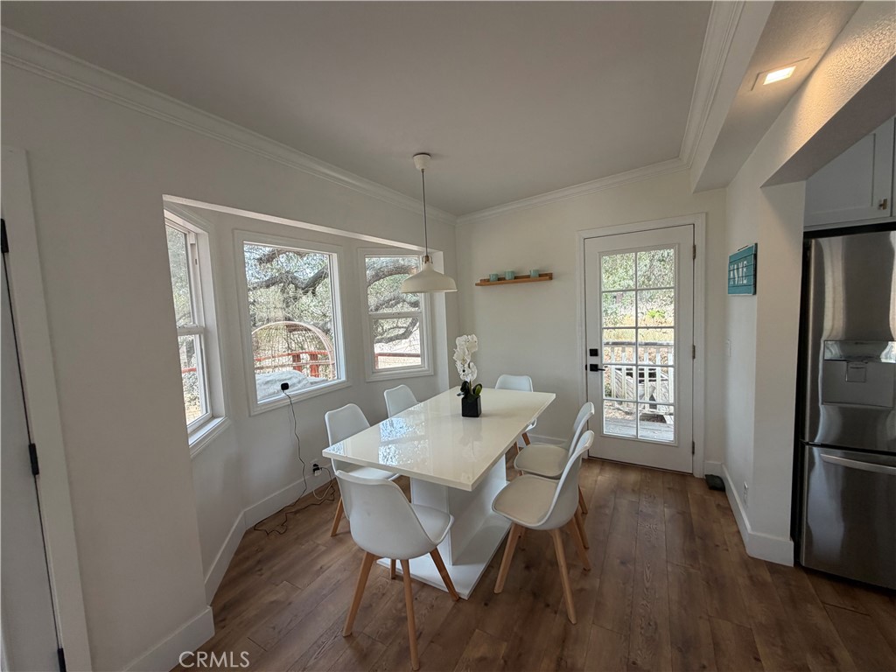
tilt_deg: -5.7
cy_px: 336
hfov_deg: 102.1
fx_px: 362
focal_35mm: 14
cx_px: 448
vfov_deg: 85.7
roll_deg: +3.9
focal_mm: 2.22
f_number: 2.2
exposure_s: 1/121
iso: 100
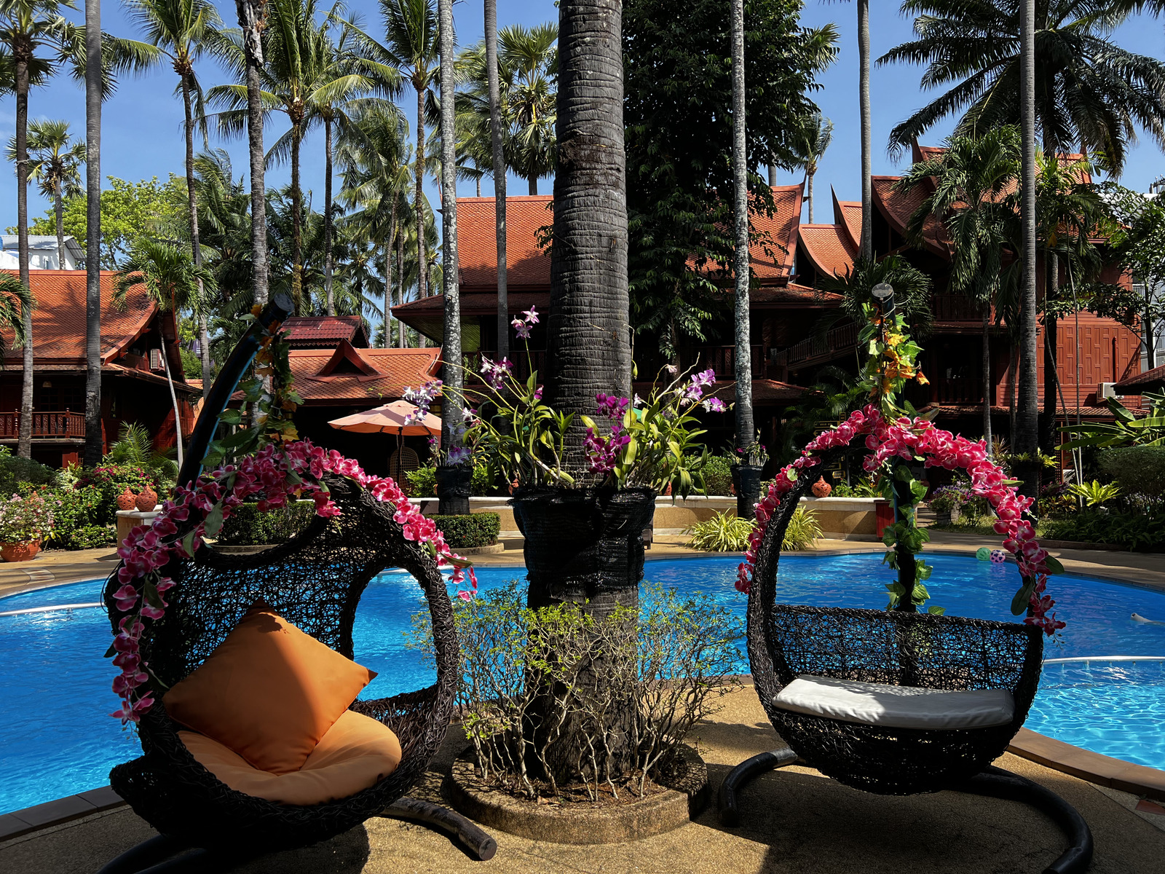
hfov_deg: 67.3
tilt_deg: +1.7
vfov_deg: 53.1
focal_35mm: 26
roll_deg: +1.1
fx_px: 875
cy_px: 437
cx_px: 582
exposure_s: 1/1751
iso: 50
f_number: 1.5
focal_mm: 5.7
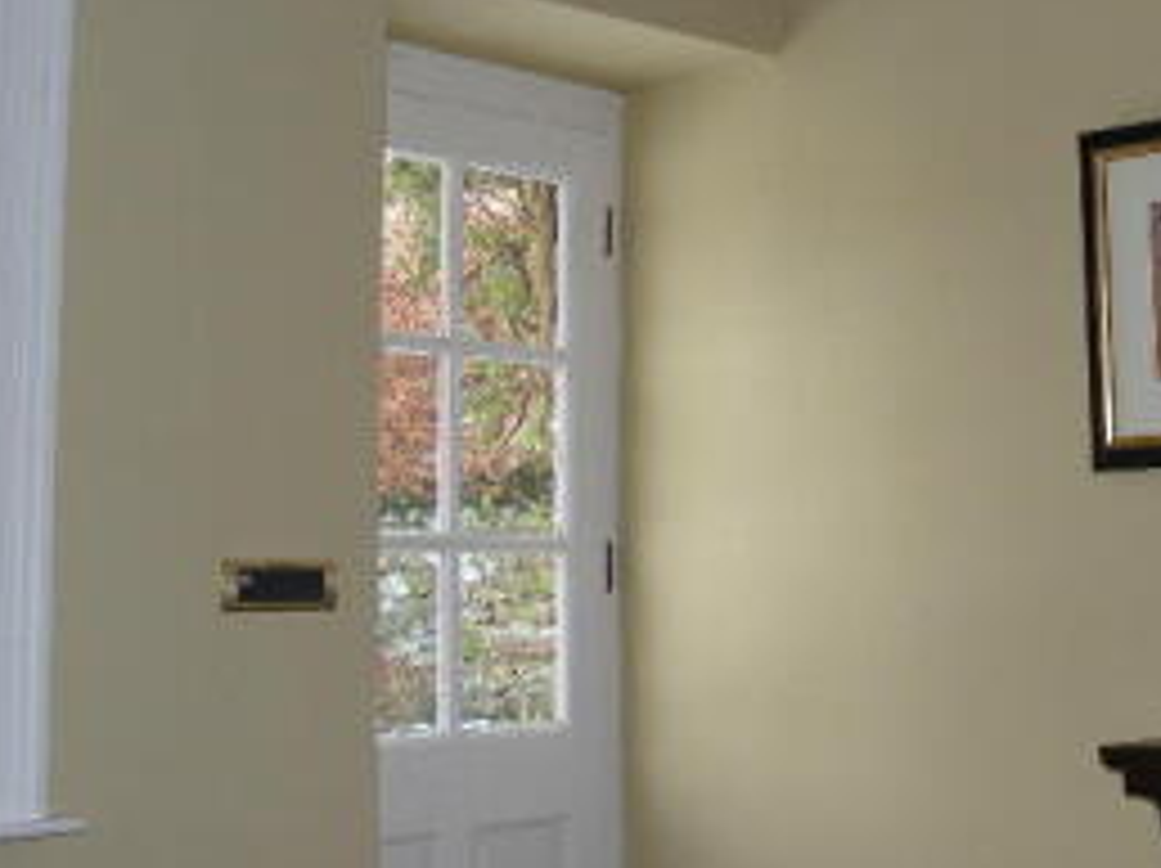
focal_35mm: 61
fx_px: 2044
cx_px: 1055
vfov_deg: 23.9
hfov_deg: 30.3
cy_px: 317
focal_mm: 4.7
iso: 64
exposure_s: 1/51.5
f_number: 2.8
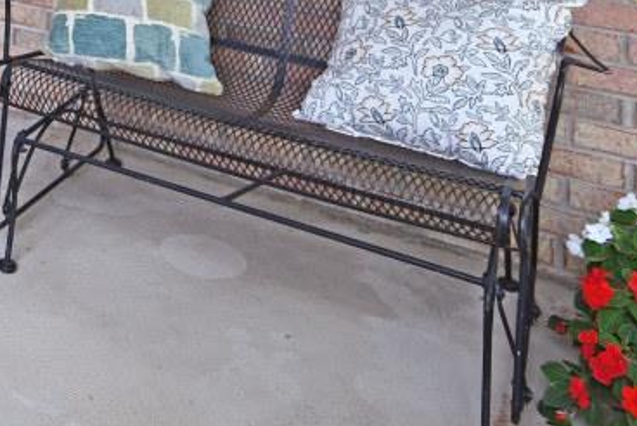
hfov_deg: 28.4
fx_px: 1009
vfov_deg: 19.2
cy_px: -300
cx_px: -201
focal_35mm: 57
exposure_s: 1/250
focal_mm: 14
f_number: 4
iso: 250
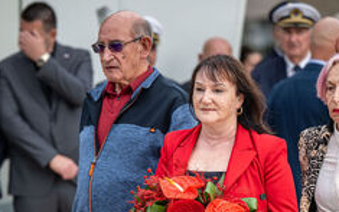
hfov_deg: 8.3
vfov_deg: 5.2
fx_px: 2347
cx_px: 182
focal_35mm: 254
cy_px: 190
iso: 64
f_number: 3.2
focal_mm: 130
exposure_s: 1/400
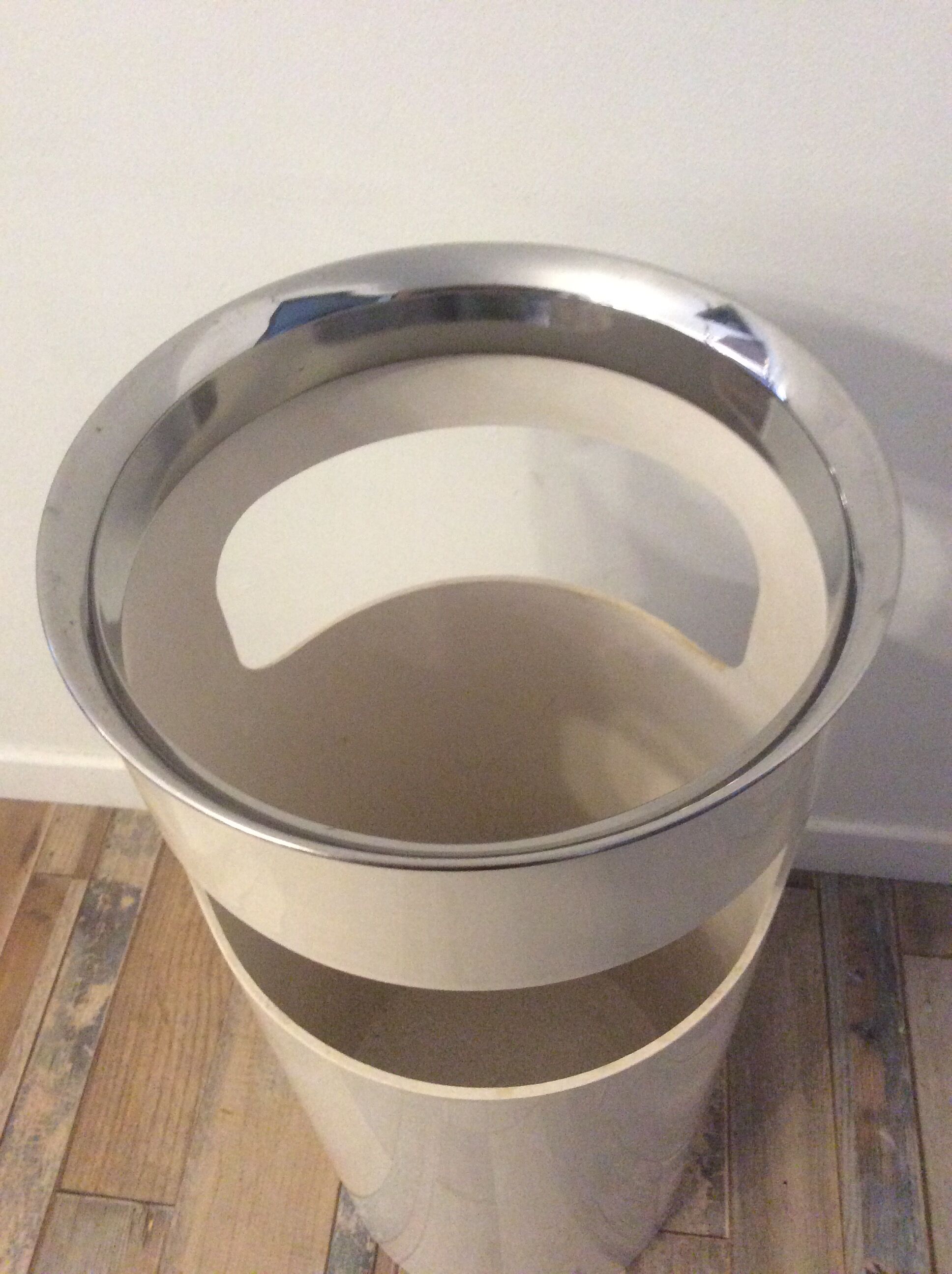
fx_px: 1177
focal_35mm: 32
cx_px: 476
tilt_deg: -51.7
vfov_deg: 56.9
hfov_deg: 44.1
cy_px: 637
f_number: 2.4
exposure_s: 1/17
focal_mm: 3.3
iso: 320
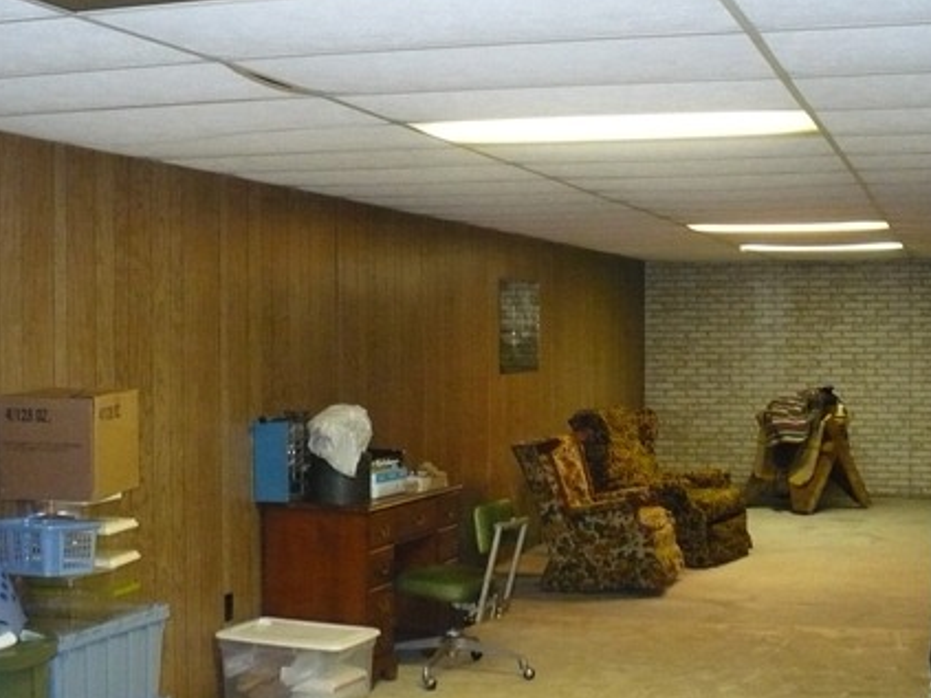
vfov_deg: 26.1
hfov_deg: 34.4
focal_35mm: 56
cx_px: 480
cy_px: 368
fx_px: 1506
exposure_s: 1/30
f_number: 2.8
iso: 640
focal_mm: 6.1
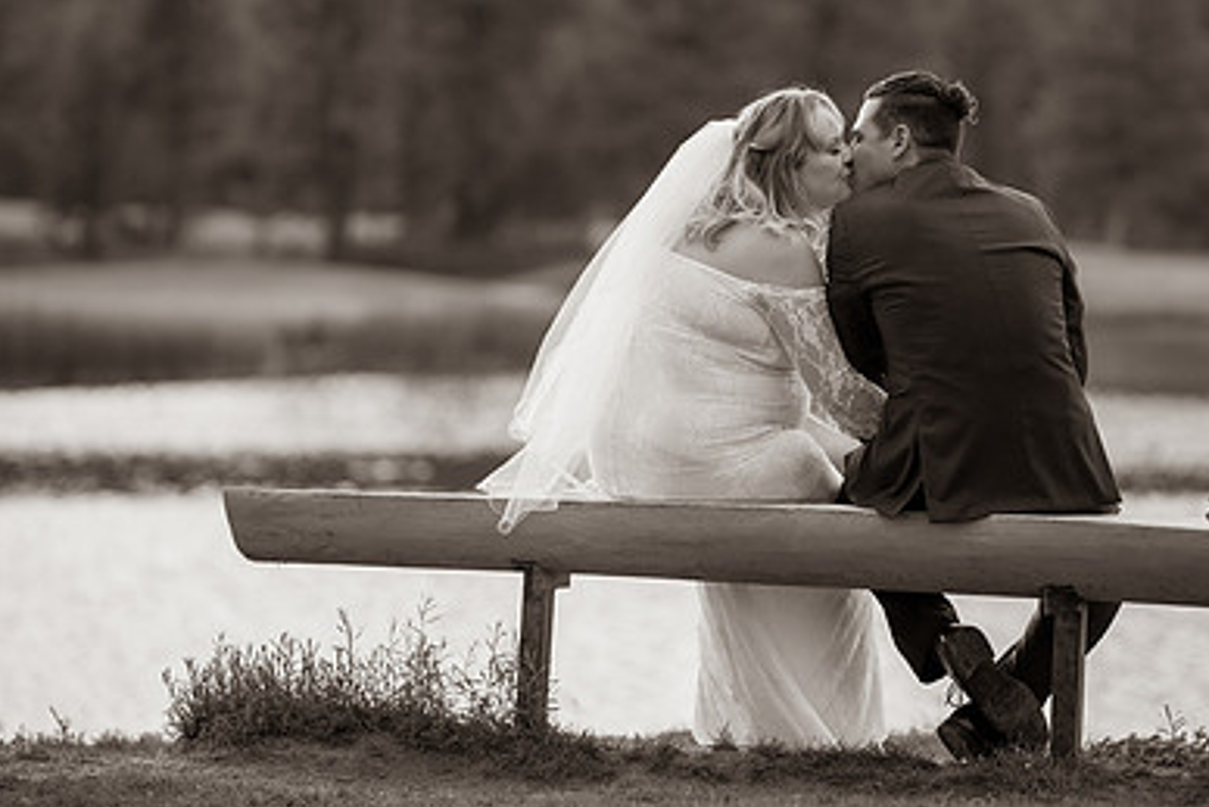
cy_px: 254
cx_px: 717
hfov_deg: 16.1
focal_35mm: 127
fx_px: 4266
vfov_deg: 10.8
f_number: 1.6
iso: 100
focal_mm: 85
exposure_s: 1/800
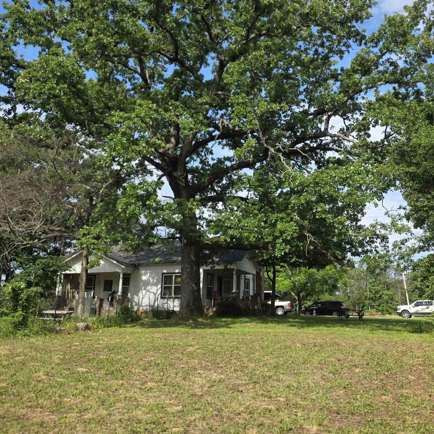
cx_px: 233
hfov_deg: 46.0
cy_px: 185
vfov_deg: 45.9
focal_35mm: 36
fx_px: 511
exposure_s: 1/3134
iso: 80
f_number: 1.7
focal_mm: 6.3
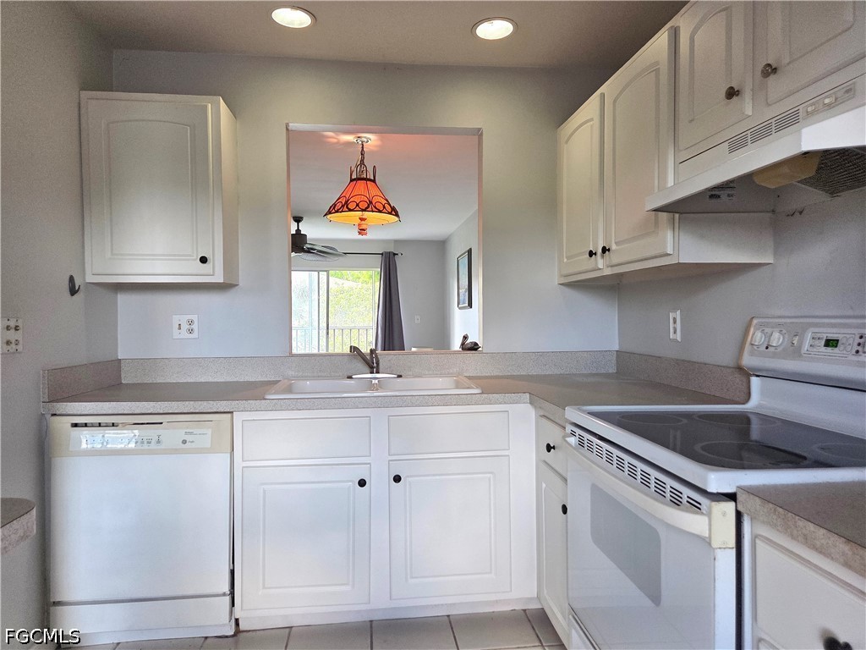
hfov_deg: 73.9
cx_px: 433
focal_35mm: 23
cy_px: 325
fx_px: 575
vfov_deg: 58.9
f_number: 1.8
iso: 125
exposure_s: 1/120
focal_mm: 5.4
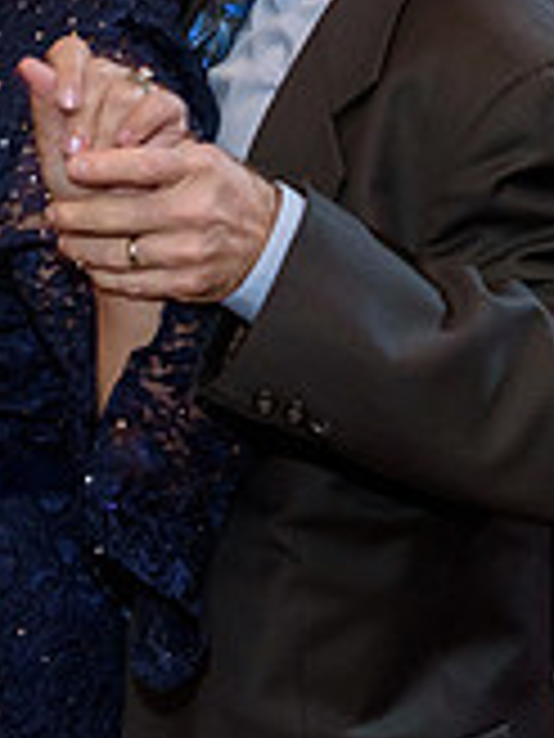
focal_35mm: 119
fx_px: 2539
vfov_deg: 16.1
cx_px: 248
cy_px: -79
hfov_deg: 12.4
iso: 1600
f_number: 3.2
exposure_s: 1/125
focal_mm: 35
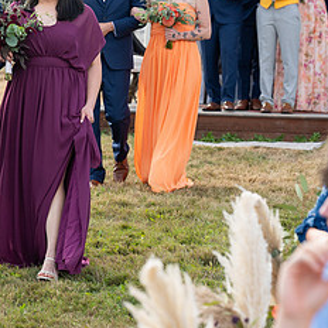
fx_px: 1940
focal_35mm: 181
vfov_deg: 9.6
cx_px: 1
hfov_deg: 9.6
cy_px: 73
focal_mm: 85
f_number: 4.5
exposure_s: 1/800
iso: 400
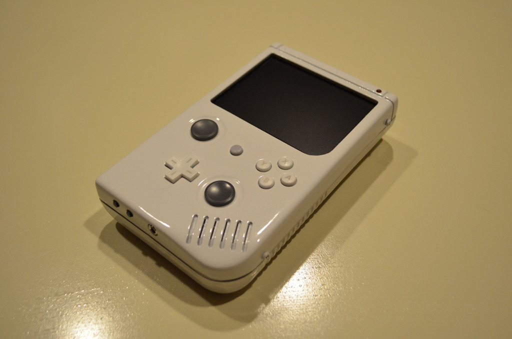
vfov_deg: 36.7
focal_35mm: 36
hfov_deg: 53.2
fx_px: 511
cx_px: 256
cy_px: 170
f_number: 4
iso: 1000
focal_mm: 24
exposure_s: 1/30
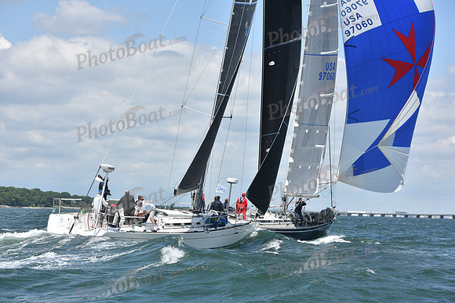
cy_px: 152
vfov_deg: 15.2
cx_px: 228
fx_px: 1138
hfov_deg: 22.6
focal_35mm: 90
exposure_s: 1/1250
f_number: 7.1
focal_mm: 90
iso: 250
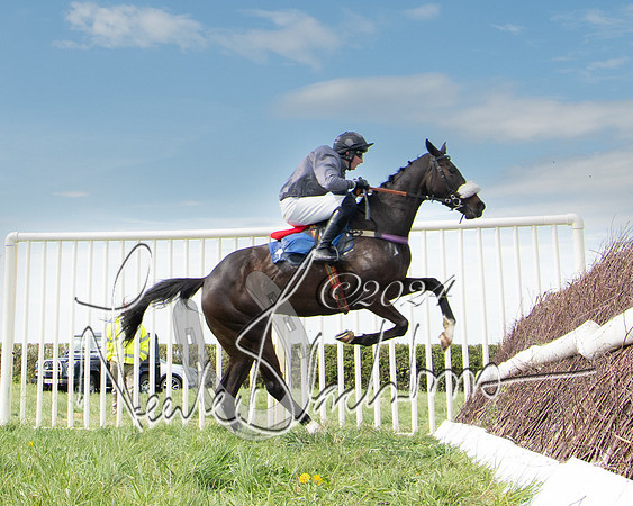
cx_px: 132
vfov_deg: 22.4
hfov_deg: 28.1
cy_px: 32
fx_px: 1238
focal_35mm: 66
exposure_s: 1/1100
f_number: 8
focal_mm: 20
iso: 800
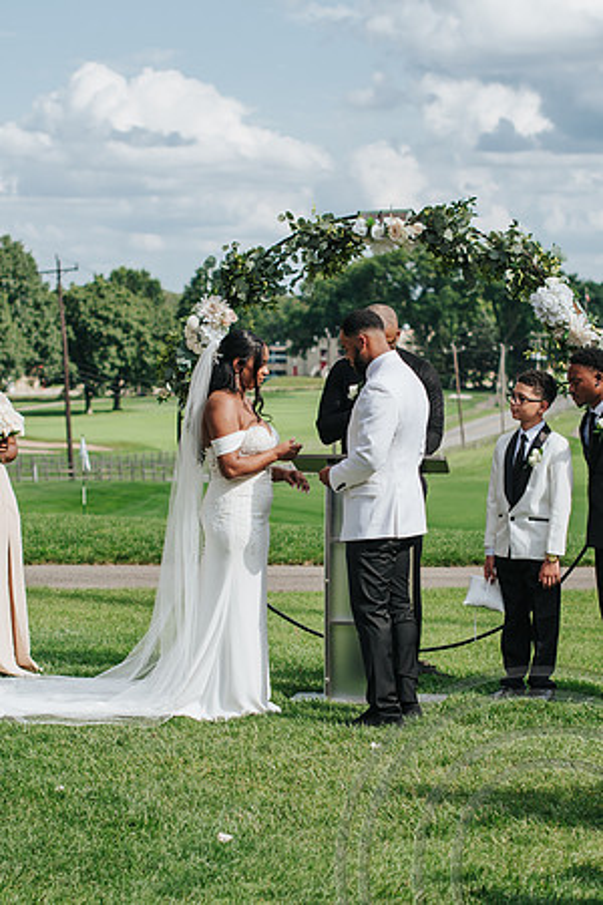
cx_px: 328
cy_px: 487
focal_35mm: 96
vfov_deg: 21.3
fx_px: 2404
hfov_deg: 14.3
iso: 110
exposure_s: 1/1600
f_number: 3.2
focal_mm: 50
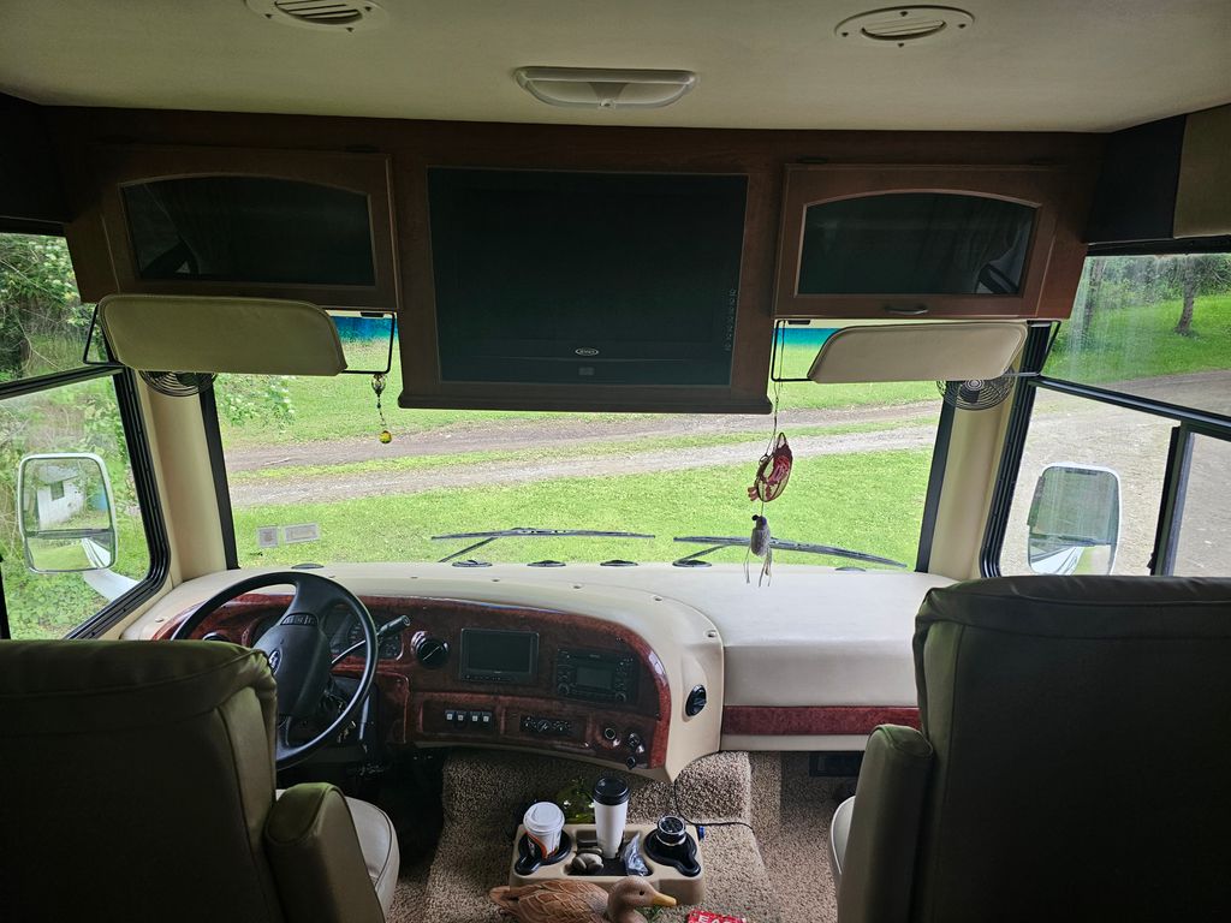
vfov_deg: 58.9
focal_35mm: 23
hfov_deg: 73.9
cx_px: 616
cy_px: 462
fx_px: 818
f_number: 1.7
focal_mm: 6.3
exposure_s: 1/207
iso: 100
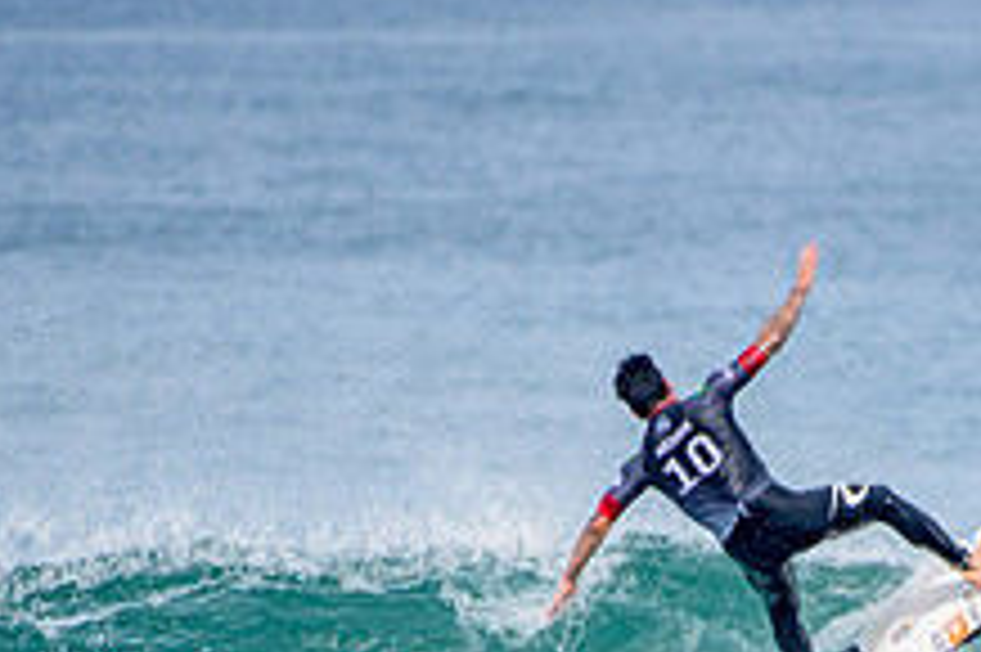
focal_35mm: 1332
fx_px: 36269
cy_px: 852
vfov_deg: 1.0
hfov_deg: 1.5
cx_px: 850
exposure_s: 1/2000
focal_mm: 500
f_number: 5.6
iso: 250
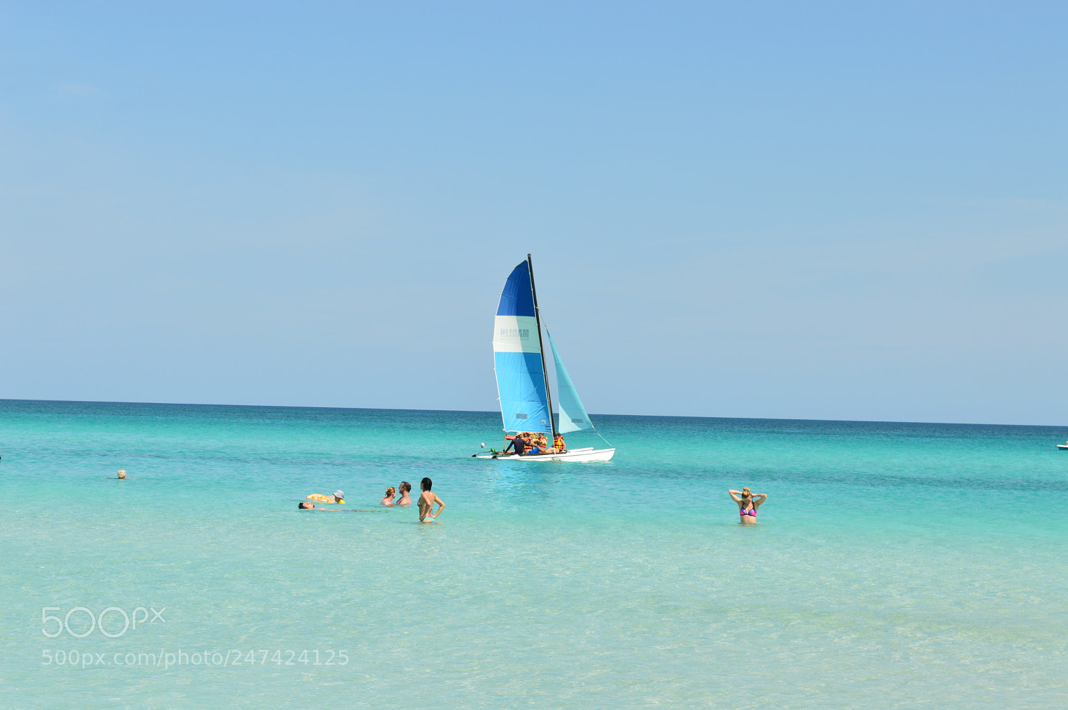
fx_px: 2445
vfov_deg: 16.5
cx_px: 534
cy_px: 355
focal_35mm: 82
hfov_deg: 24.6
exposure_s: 1/200
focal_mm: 55
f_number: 10
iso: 100
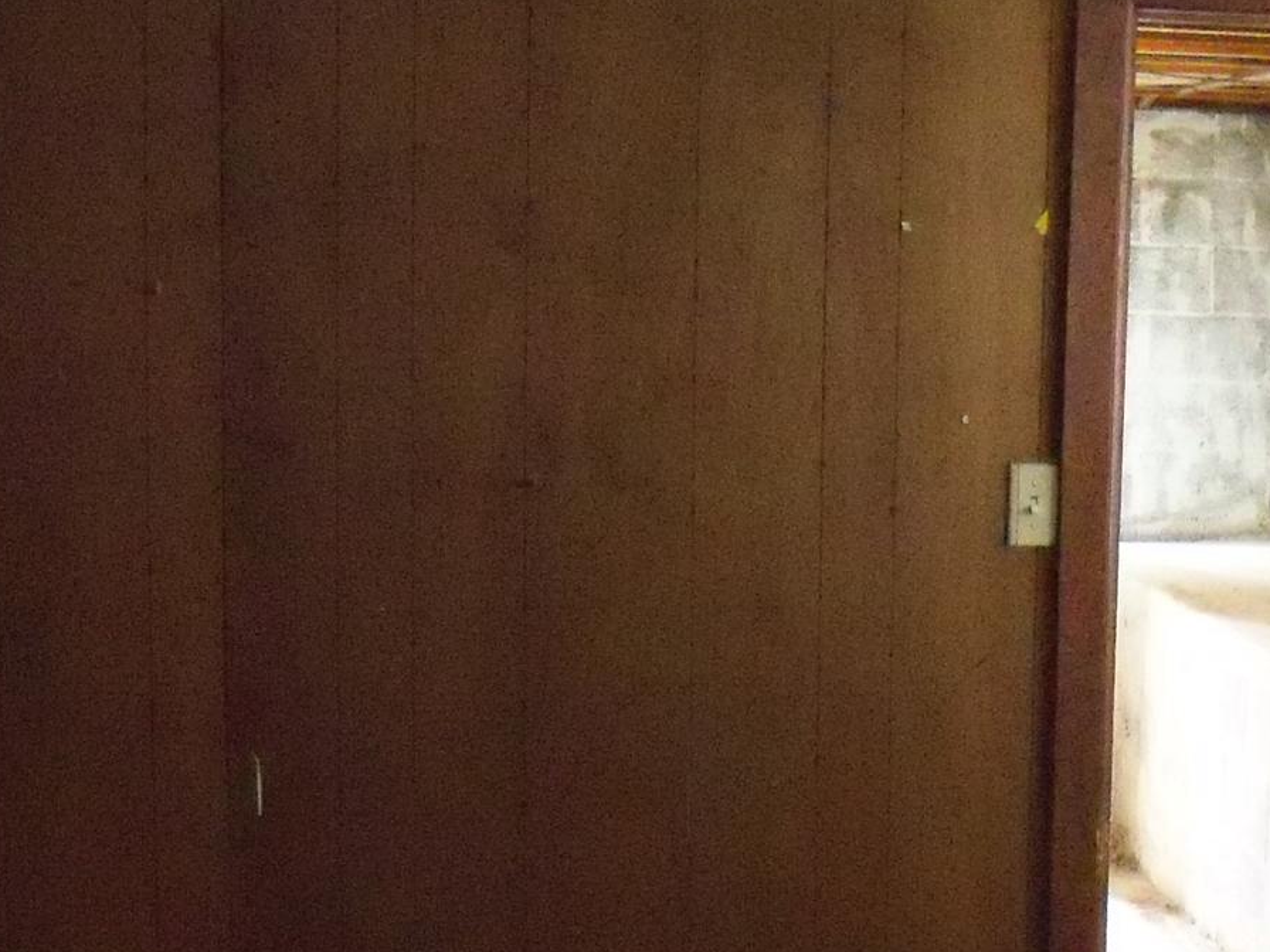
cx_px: 1026
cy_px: 718
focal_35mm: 80
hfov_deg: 24.0
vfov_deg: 18.3
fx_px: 2935
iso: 1600
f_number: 3.5
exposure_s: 1/60
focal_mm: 6.2
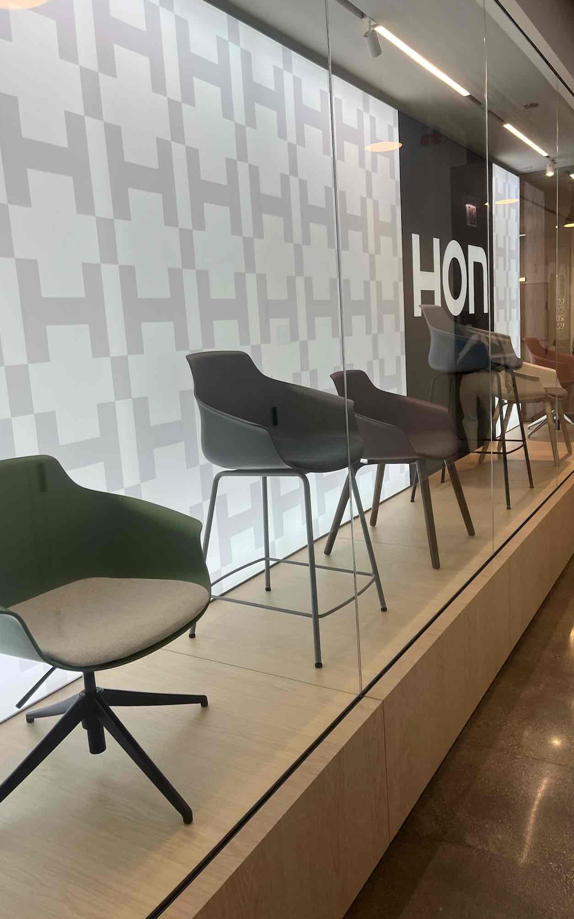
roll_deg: +3.8
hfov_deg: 44.5
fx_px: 701
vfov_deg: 66.5
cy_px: 458
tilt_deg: -8.6
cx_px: 300
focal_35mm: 28
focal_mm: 5.1
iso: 32
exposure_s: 1/121
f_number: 1.6
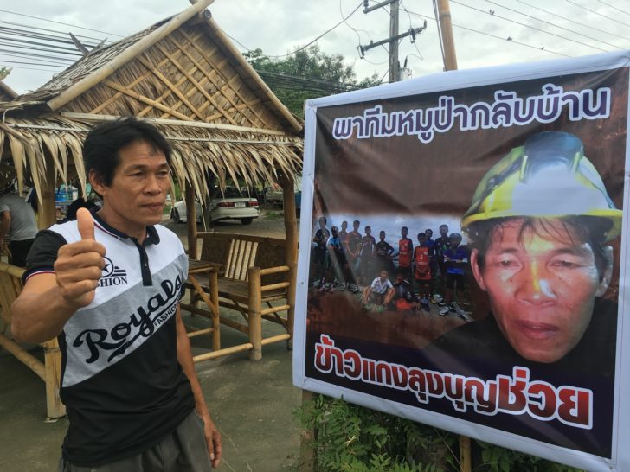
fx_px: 528
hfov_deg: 61.7
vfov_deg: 48.2
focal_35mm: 29
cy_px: 236
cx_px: 315
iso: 25
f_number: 2.2
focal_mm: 4.15
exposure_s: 1/396
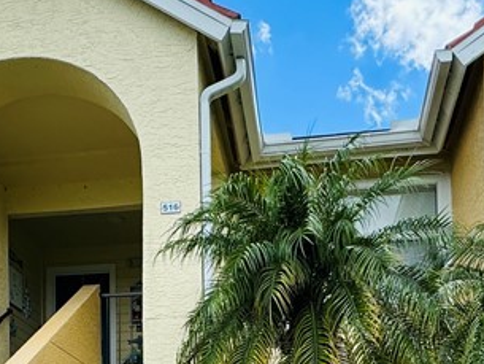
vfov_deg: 25.5
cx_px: 246
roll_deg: +0.1
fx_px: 657
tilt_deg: +1.5
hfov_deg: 40.4
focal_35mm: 47
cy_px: 502
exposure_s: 1/591
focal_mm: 2.22
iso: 50
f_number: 2.2
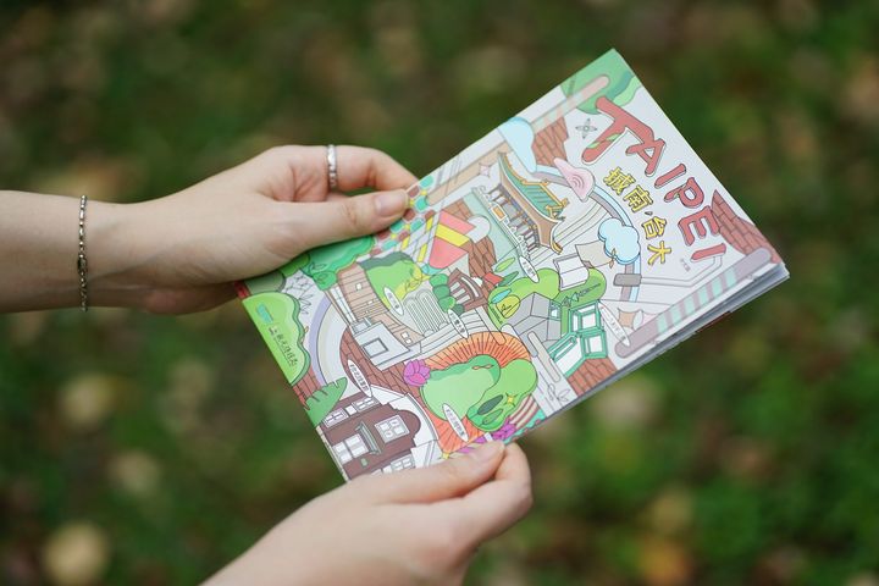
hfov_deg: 23.9
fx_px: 2075
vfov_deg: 16.1
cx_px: 440
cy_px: 293
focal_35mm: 85
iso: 250
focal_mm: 85
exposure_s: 1/1250
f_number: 2.8
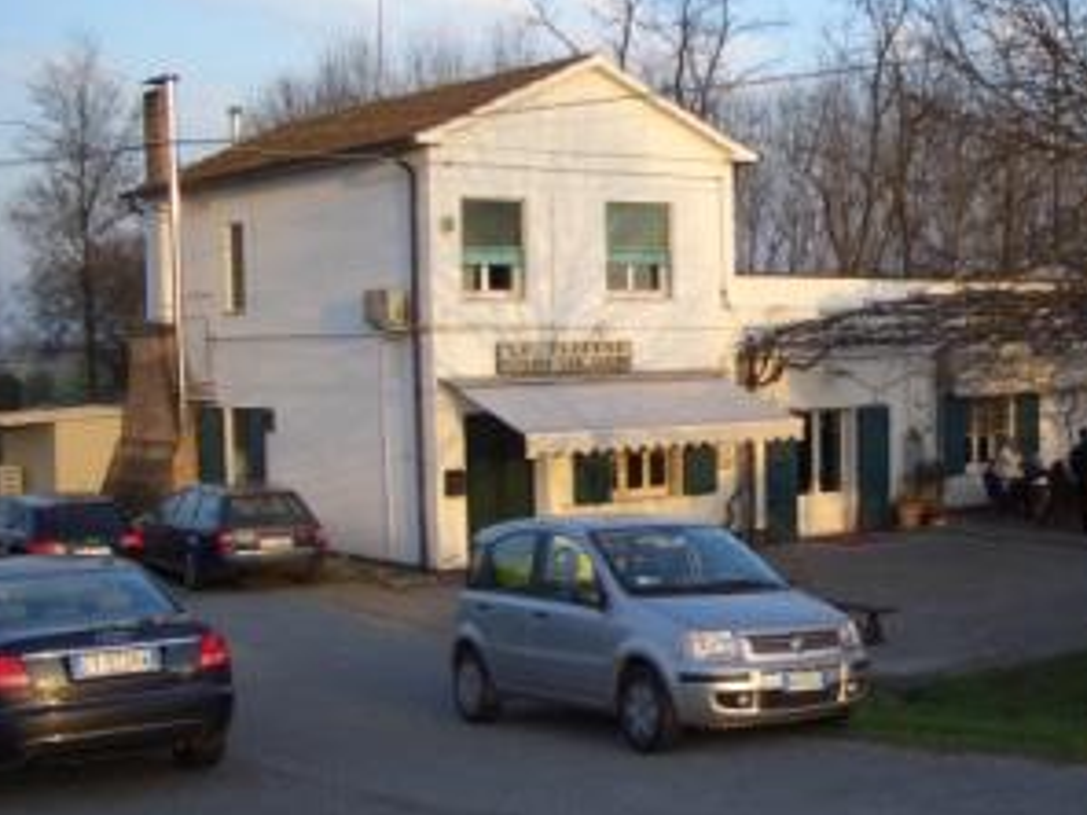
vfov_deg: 27.5
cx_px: 790
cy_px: 408
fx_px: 1664
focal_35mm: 53
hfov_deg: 35.5
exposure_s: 1/200
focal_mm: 5.8
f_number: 2.6
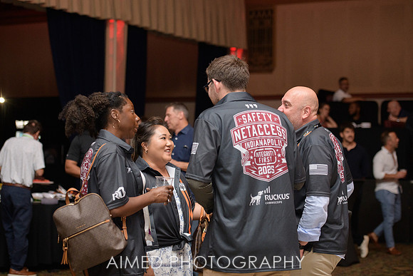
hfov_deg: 25.4
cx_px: 206
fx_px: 918
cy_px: 138
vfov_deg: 17.1
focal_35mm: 80
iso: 1250
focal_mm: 80
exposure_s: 1/250
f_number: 3.5
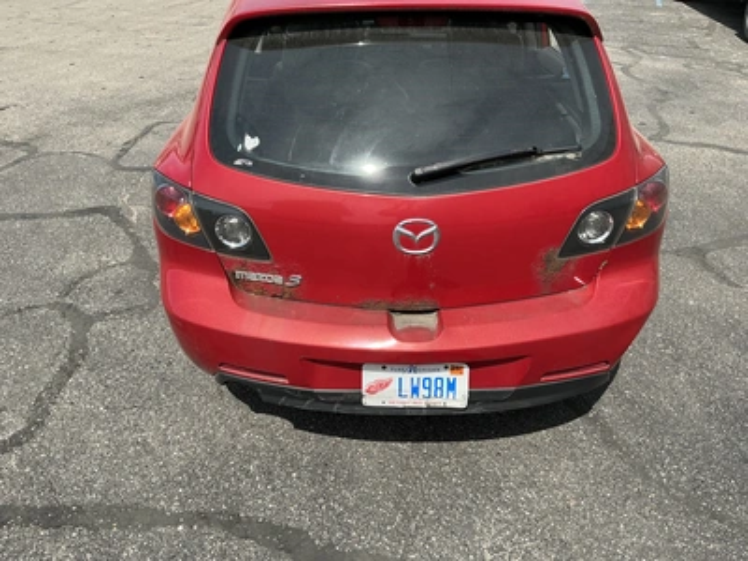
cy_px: 280
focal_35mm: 28
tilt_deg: -30.4
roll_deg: -2.7
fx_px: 605
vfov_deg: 49.7
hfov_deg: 63.4
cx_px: 374
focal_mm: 3
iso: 25
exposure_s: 1/1490
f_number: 1.8
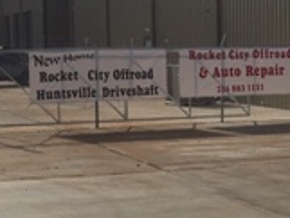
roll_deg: -0.2
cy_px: 119
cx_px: 310
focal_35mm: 115
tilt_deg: -3.2
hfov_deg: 16.6
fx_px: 964
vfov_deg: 12.9
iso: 25
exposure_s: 1/4049
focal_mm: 4.15
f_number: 2.2
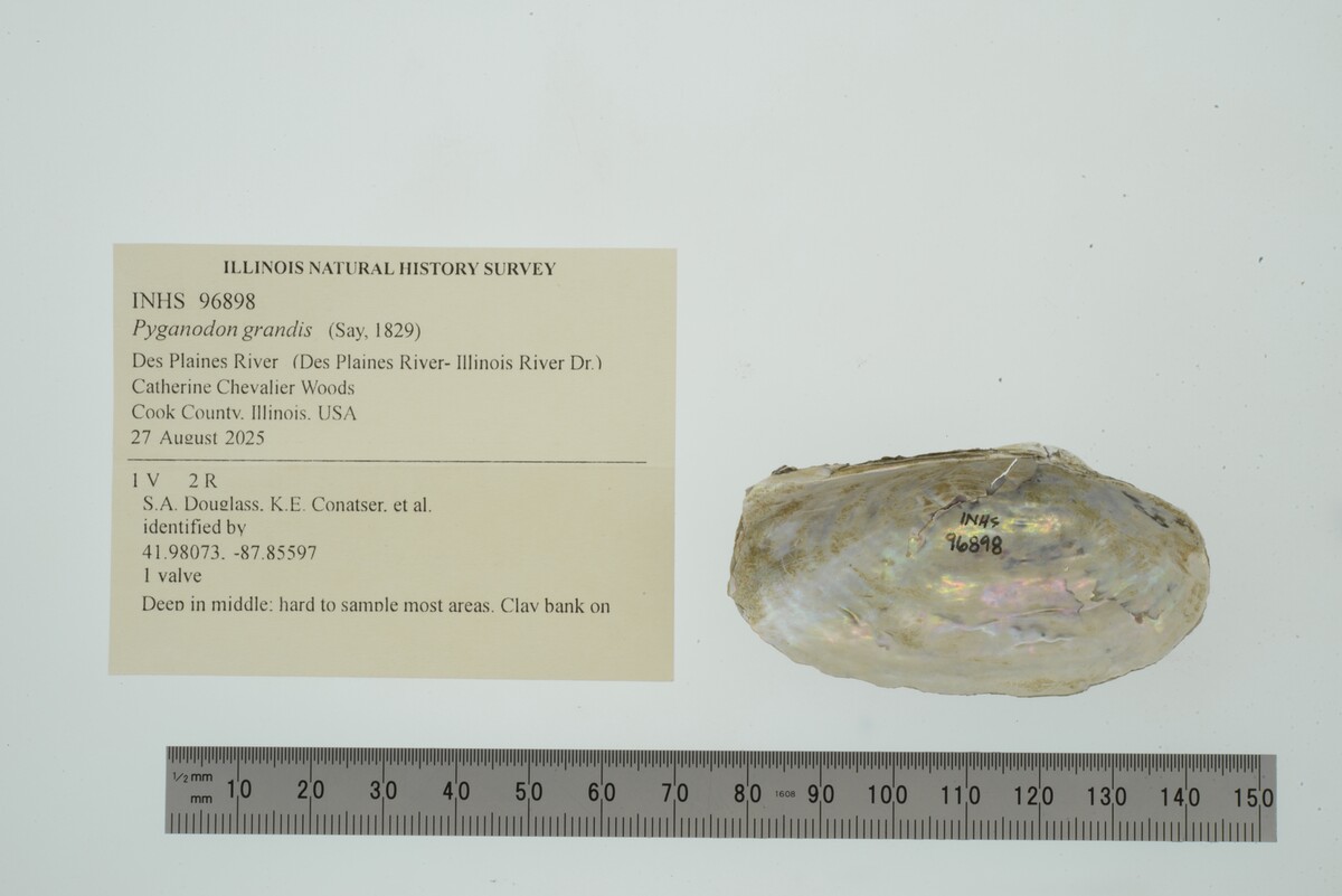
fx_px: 2237
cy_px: 448
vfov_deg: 22.6
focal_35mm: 60
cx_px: 671
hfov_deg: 33.4
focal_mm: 60
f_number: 32
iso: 100
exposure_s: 1/13
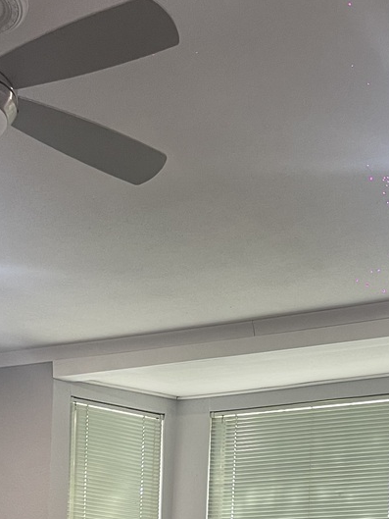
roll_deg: -2.2
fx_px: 1018
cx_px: 132
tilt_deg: +0.8
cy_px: 687
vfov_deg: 24.6
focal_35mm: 68
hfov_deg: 21.5
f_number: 1.6
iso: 160
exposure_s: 1/60
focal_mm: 5.1
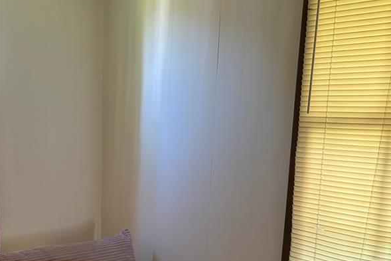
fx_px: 511
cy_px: 234
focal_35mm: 47
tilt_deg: -10.2
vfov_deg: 27.6
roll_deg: -0.7
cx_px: 114
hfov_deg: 41.1
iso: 400
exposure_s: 1/60
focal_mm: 5.96
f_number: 1.6
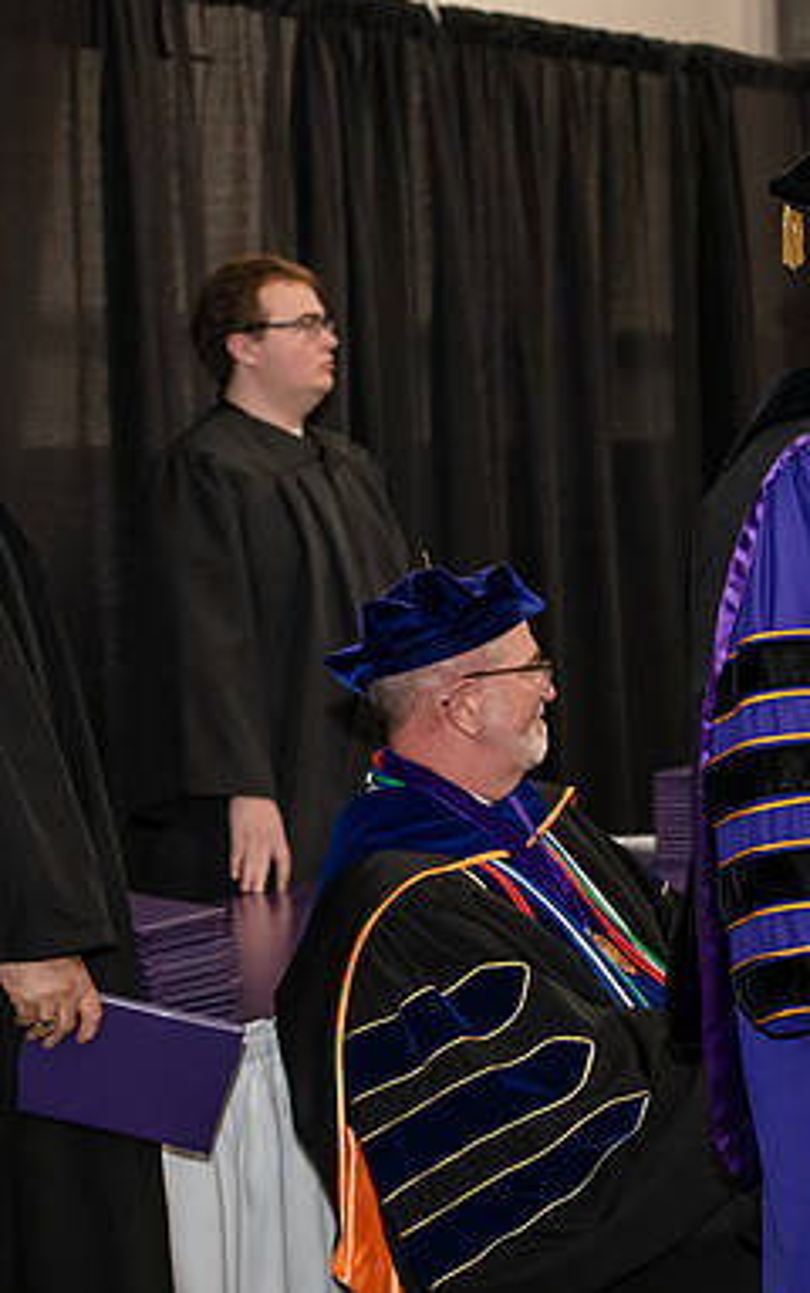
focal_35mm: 108
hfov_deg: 11.9
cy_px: 643
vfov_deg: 19.3
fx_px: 3807
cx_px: 925
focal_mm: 70
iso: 2500
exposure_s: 1/200
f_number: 5
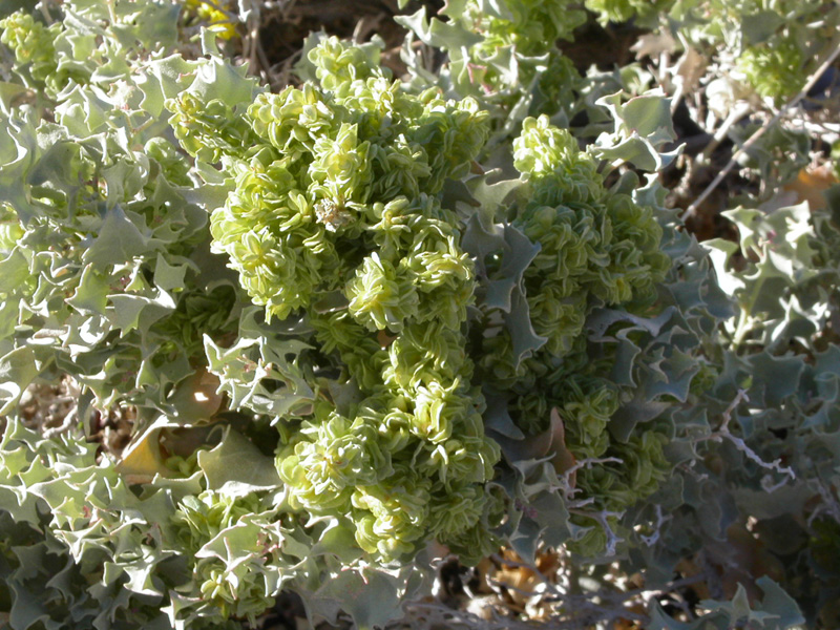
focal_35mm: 114
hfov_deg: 17.3
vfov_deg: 13.0
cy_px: 315
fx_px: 2766
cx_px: 420
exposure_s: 1/180
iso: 100
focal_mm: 23.4
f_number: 8
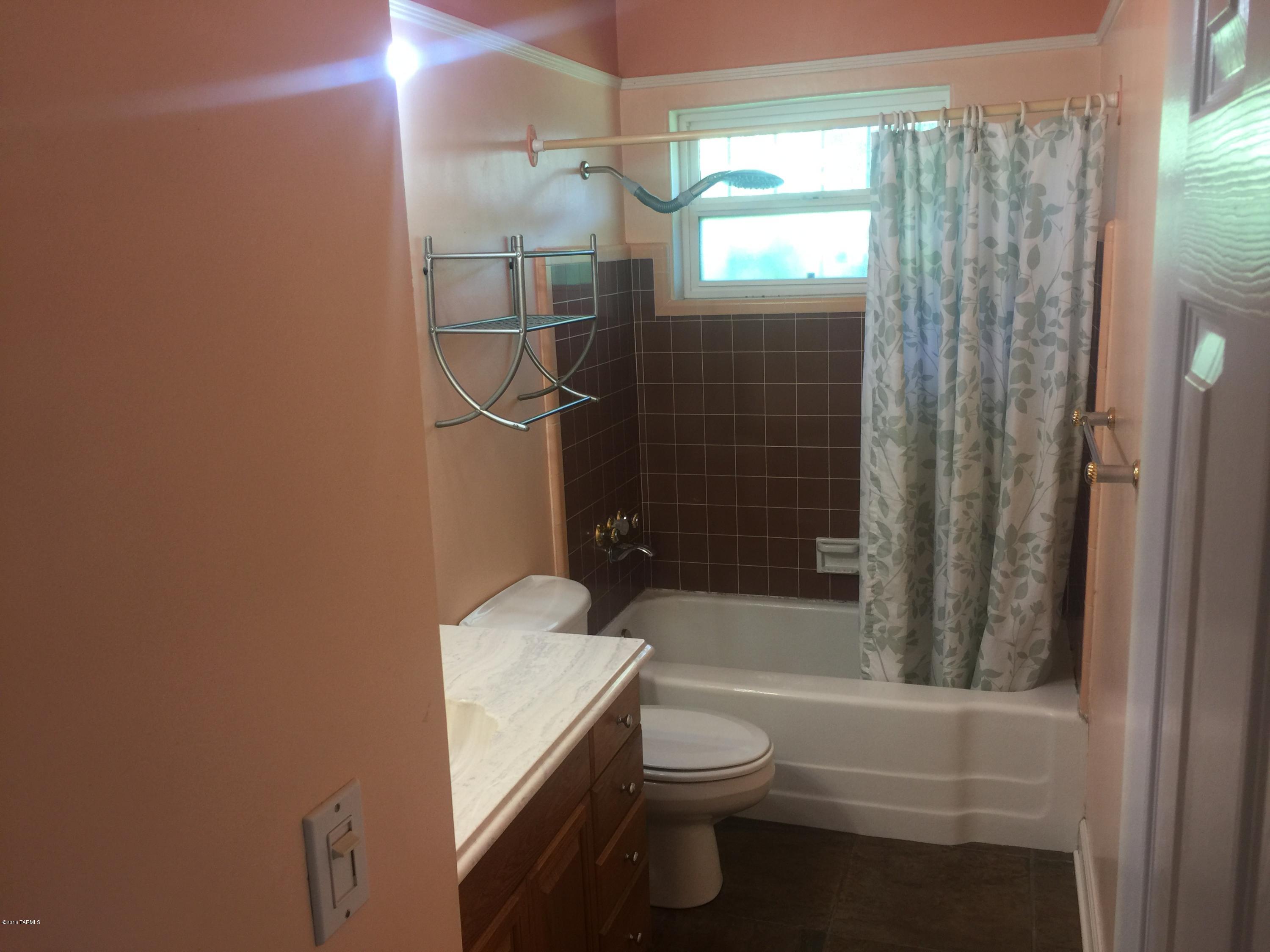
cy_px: 476
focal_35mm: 29
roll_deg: +2.0
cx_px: 635
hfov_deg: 61.7
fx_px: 1064
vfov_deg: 48.2
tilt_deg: -11.5
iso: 40
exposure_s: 1/15
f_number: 2.2
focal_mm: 4.15
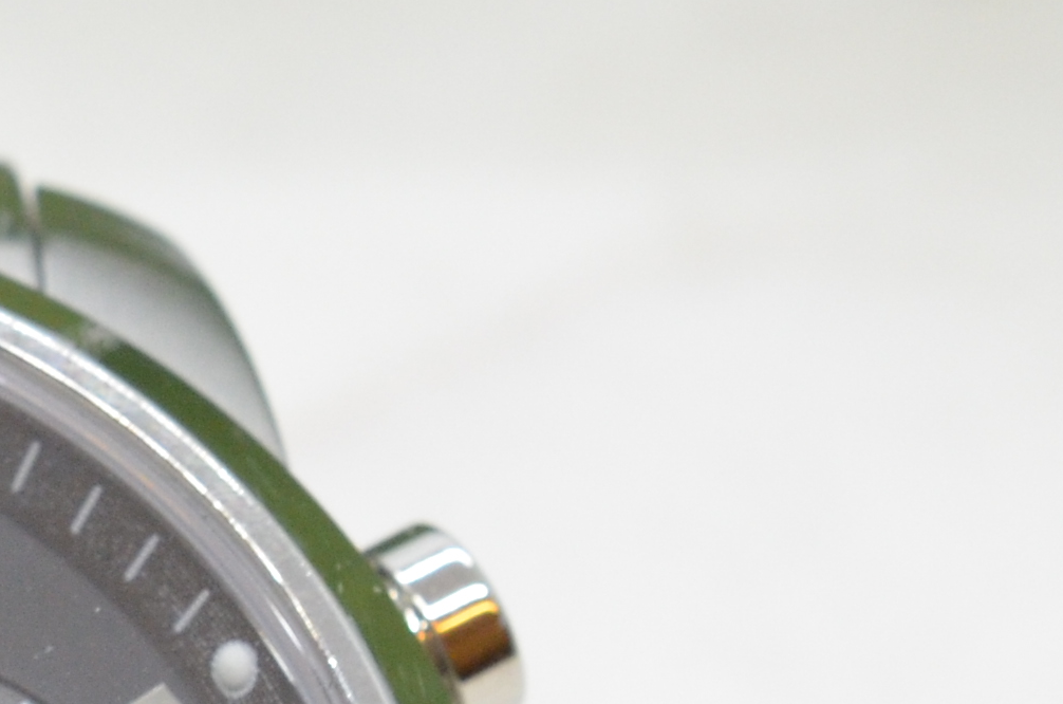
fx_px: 8662
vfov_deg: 4.6
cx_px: -361
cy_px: 791
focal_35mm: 294
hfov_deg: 6.9
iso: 1000
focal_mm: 40
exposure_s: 1/100
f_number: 9
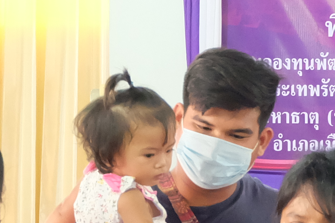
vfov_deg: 5.6
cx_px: 650
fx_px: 2298
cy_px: 170
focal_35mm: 247
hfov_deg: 8.0
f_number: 5
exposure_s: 1/34
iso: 6400
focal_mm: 34
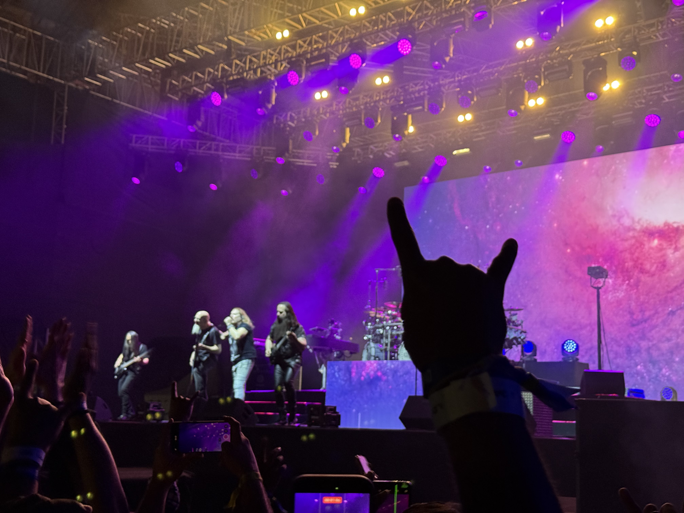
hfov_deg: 39.7
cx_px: 342
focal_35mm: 48
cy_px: 256
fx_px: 948
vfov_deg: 30.3
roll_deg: -1.1
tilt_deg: +9.4
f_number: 1.78
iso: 200
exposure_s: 1/59
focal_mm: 6.76
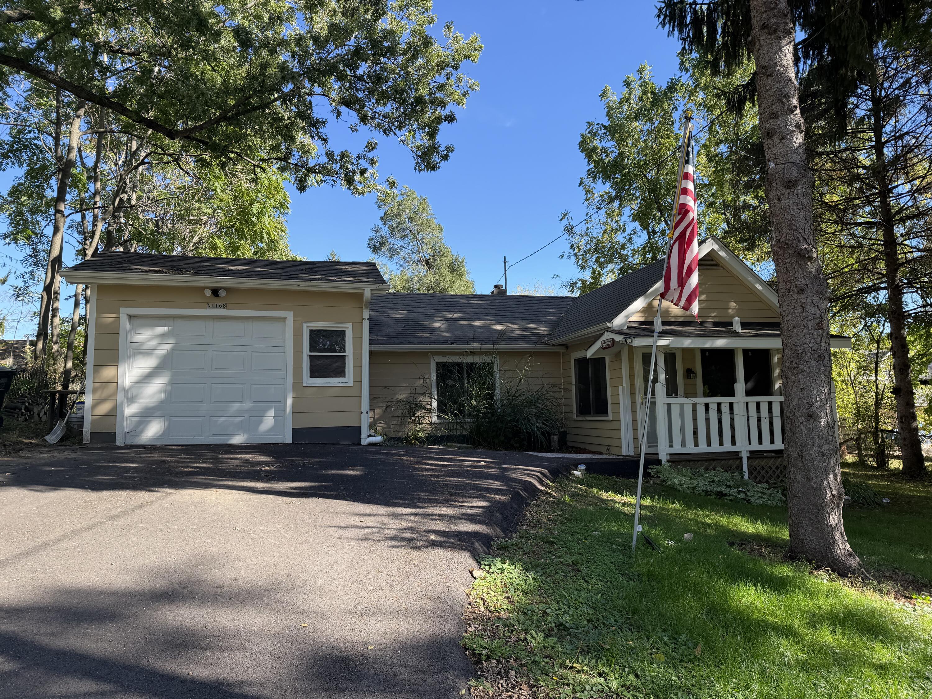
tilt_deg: +5.2
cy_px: 350
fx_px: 646
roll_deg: +1.3
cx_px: 466
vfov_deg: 56.8
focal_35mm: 24
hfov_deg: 71.6
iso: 80
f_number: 1.78
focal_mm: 6.76
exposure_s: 1/1192
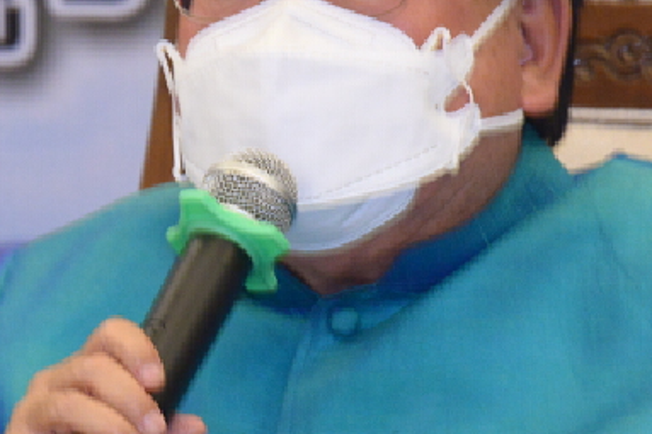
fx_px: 17034
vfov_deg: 1.5
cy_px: 266
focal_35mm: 941
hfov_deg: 2.2
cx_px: 254
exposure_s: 1/100
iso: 2500
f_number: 7.1
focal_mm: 300
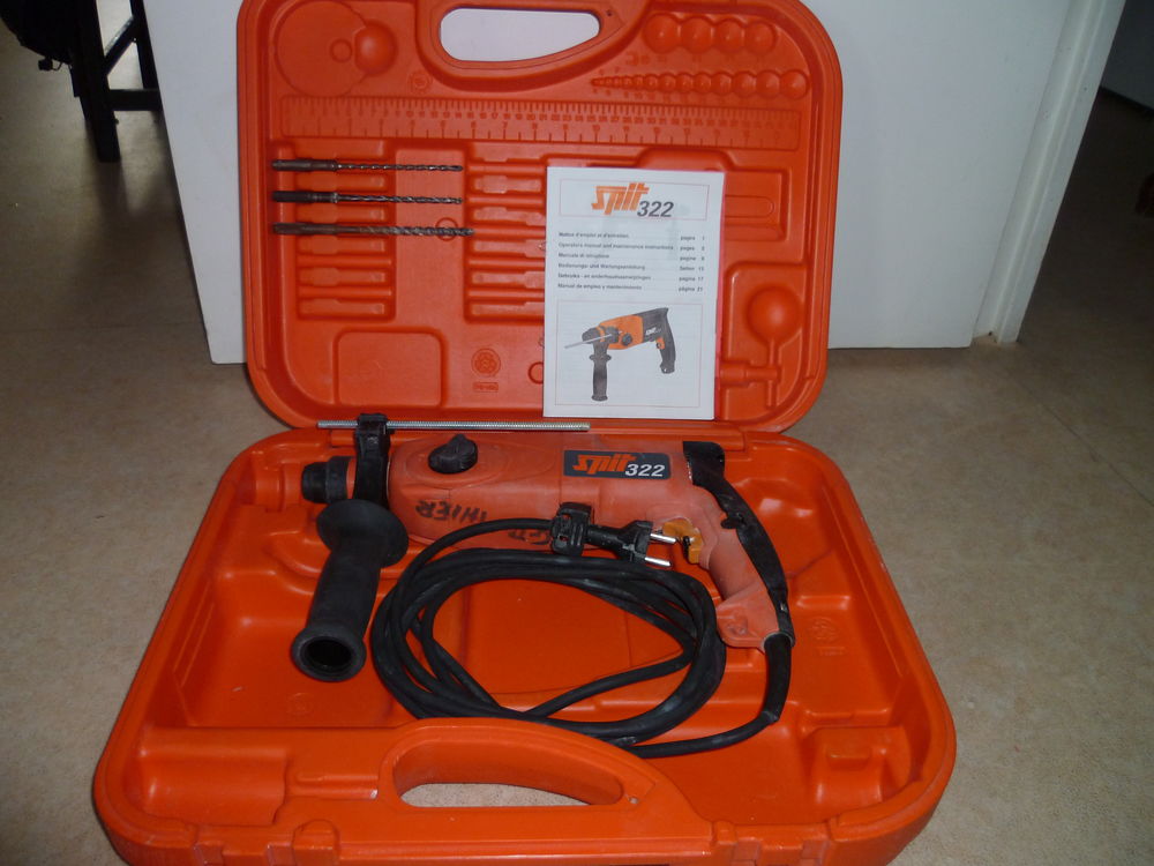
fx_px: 933
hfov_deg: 63.4
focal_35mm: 28
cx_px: 577
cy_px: 433
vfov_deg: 49.7
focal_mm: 5
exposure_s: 1/30
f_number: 2.8
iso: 160
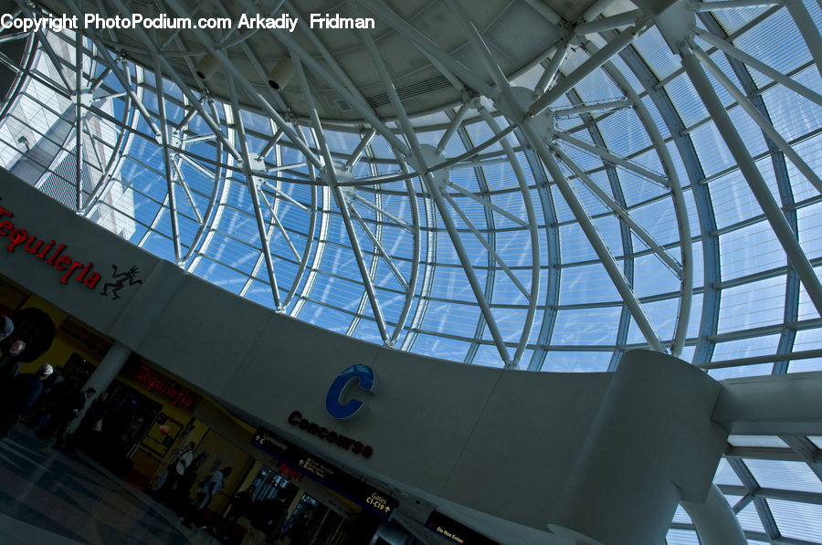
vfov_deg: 43.5
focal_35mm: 30
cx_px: 411
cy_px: 272
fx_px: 684
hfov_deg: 62.0
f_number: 9
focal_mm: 20
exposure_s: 1/250
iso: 200
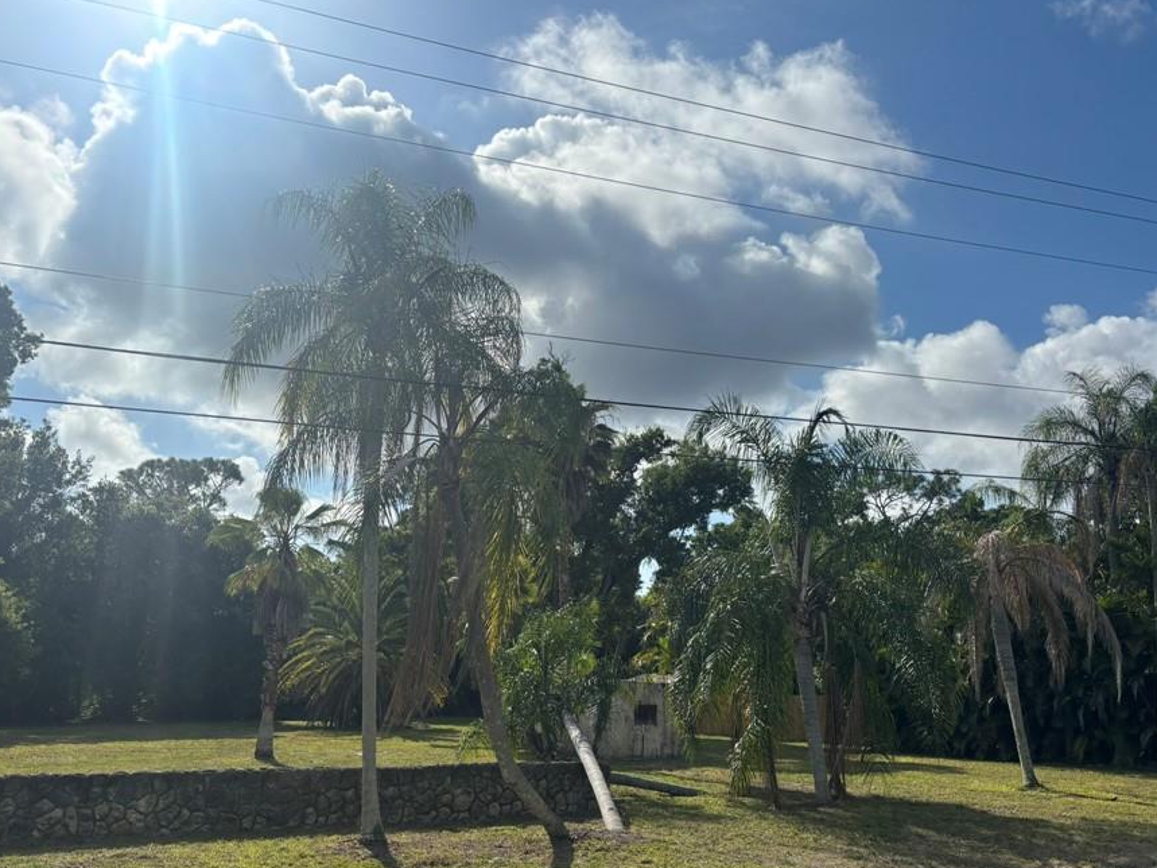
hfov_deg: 58.3
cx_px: 524
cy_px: 489
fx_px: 1036
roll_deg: -1.6
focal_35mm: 31
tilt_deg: +10.2
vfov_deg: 45.3
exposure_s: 1/9901
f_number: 1.6
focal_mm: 5.96
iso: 50
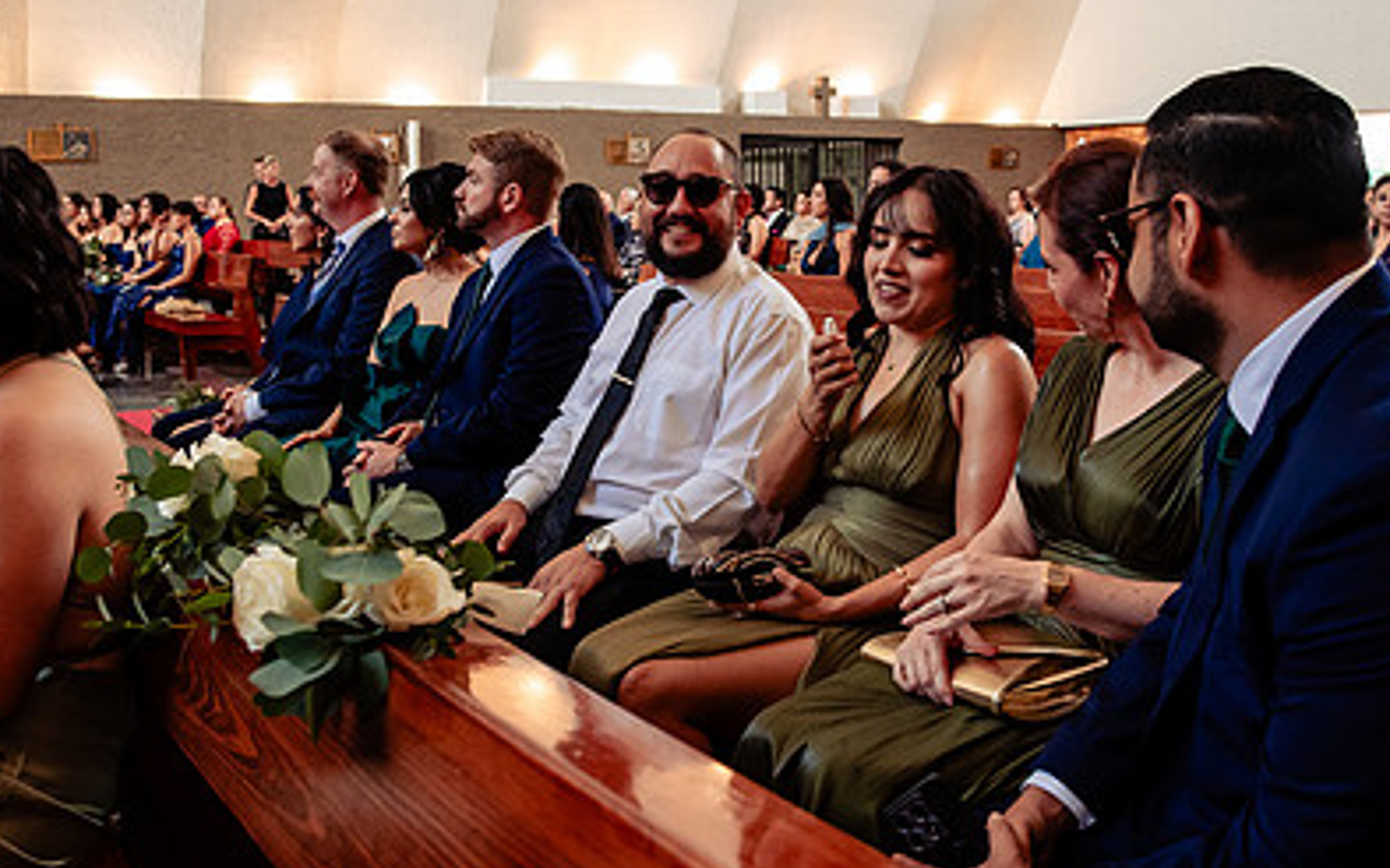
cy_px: 411
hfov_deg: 54.0
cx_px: 744
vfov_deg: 35.3
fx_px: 1363
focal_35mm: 36
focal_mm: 24
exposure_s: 1/125
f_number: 4.5
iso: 1600
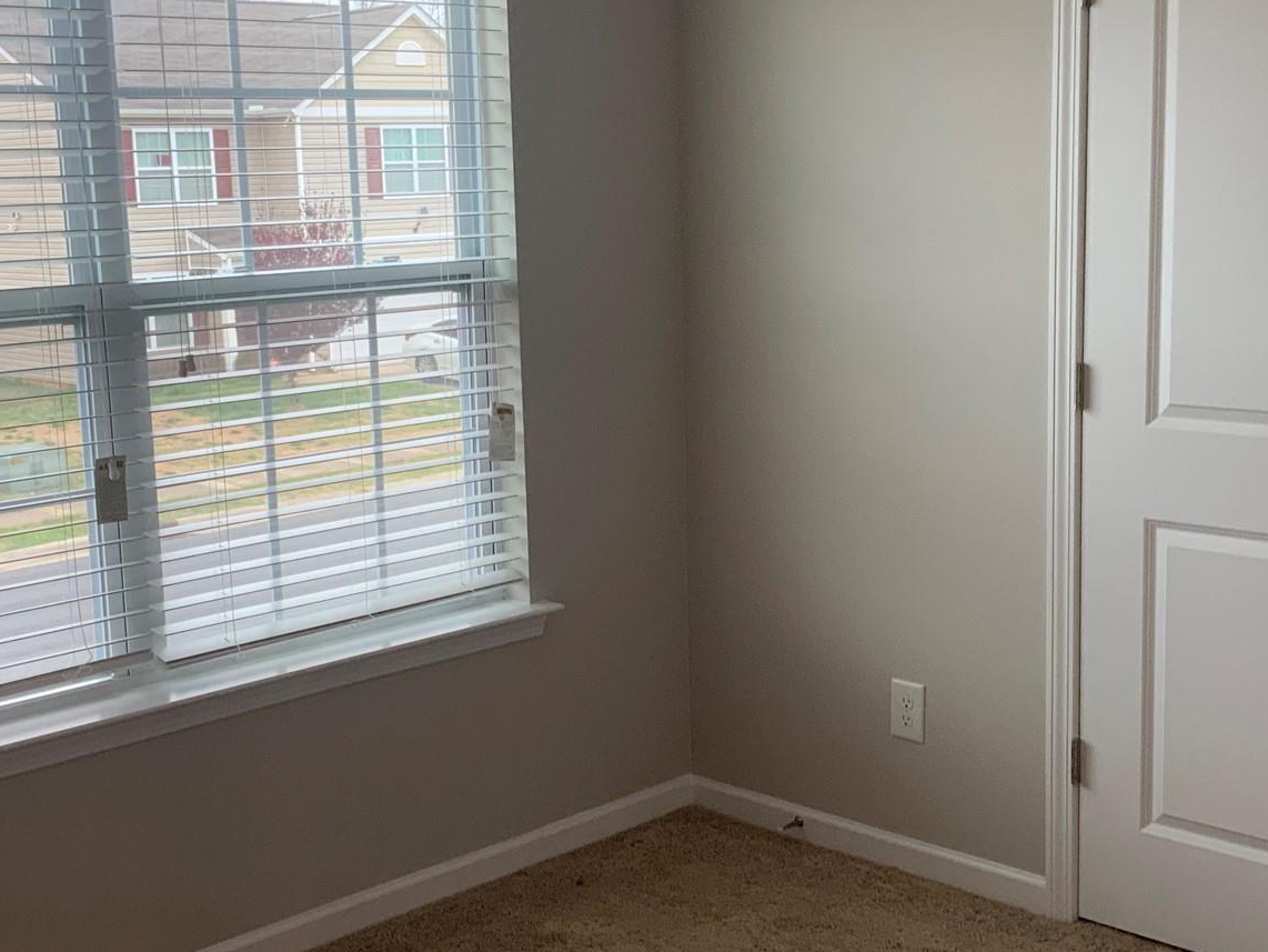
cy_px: 485
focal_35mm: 52
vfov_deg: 28.0
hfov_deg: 36.8
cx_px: 592
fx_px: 1905
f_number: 1.8
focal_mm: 3
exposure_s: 1/120
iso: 64
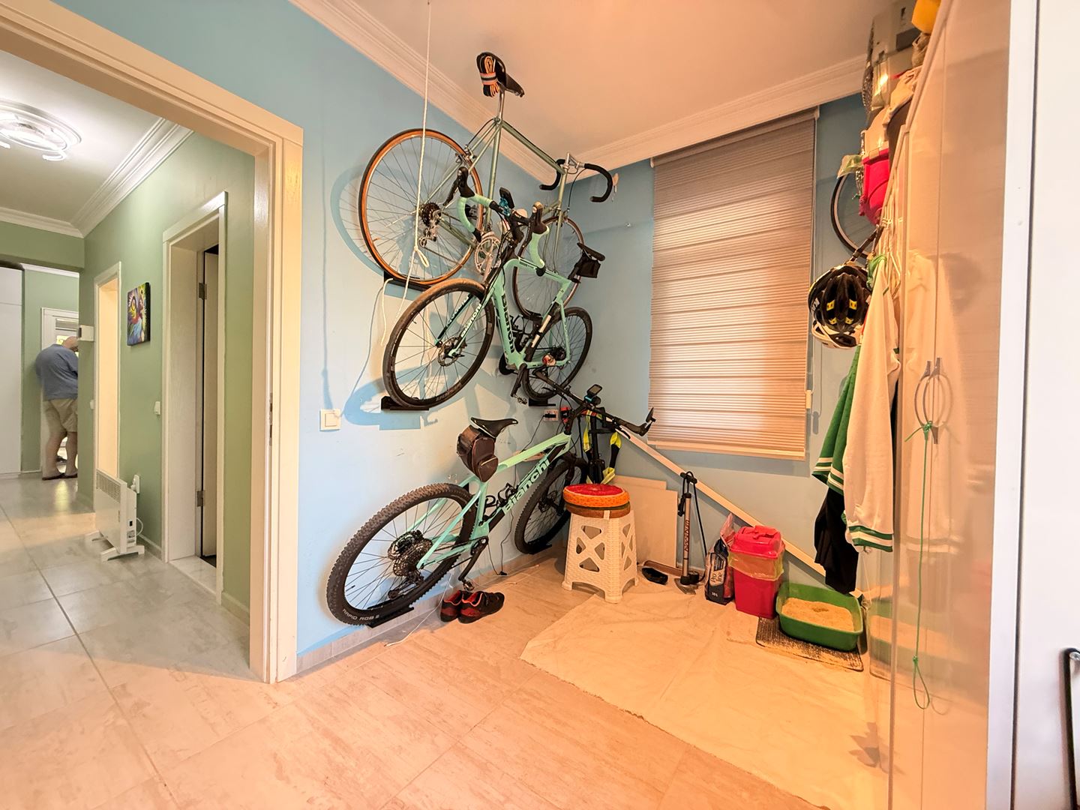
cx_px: 540
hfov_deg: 102.1
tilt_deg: +1.0
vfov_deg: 85.7
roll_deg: -1.7
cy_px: 405
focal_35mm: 14
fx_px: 437
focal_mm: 2.22
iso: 500
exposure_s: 1/60
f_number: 2.2
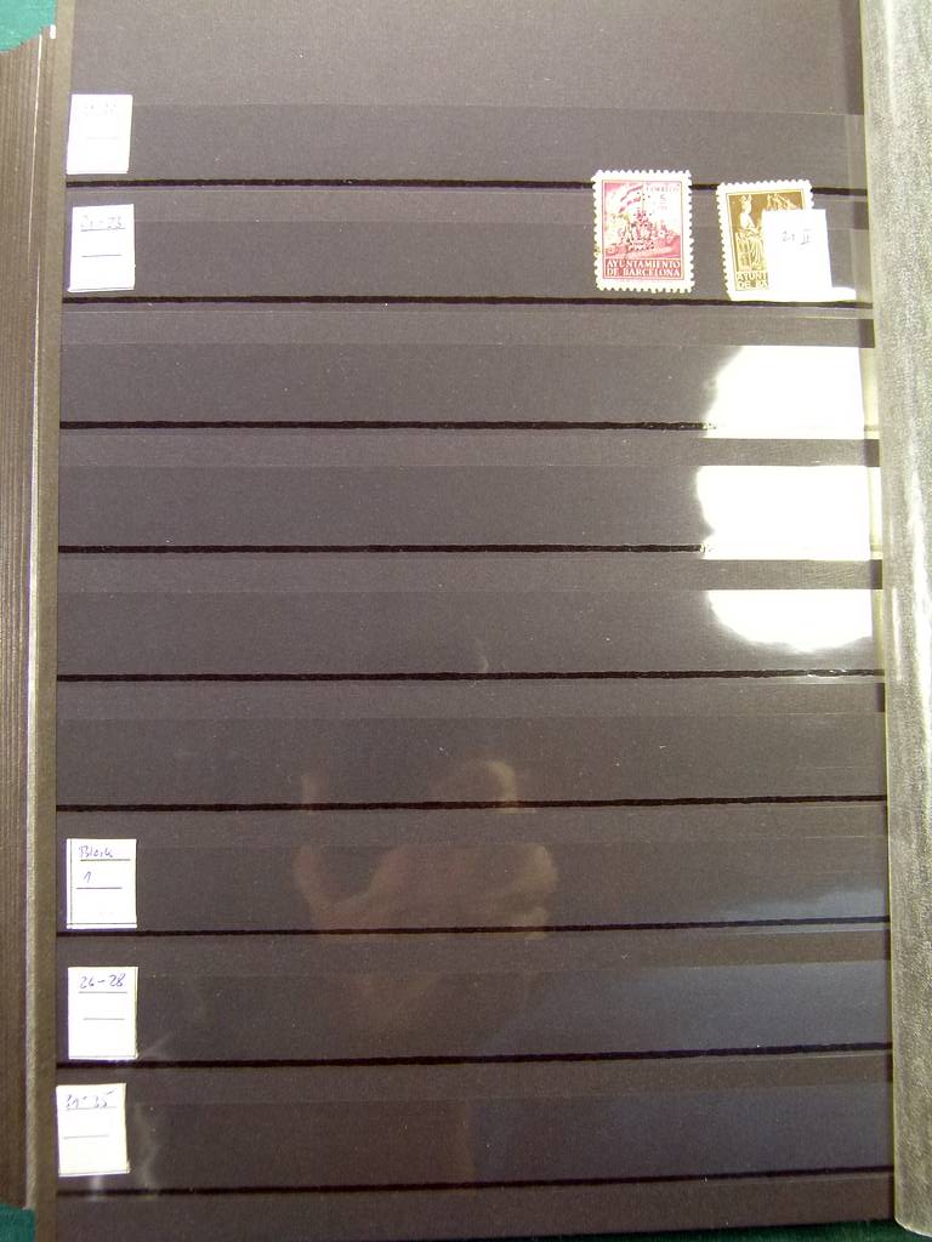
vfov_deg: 51.4
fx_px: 1292
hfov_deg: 39.7
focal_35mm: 36
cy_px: 621
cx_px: 466
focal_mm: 6.5
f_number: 3.1
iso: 250
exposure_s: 1/60
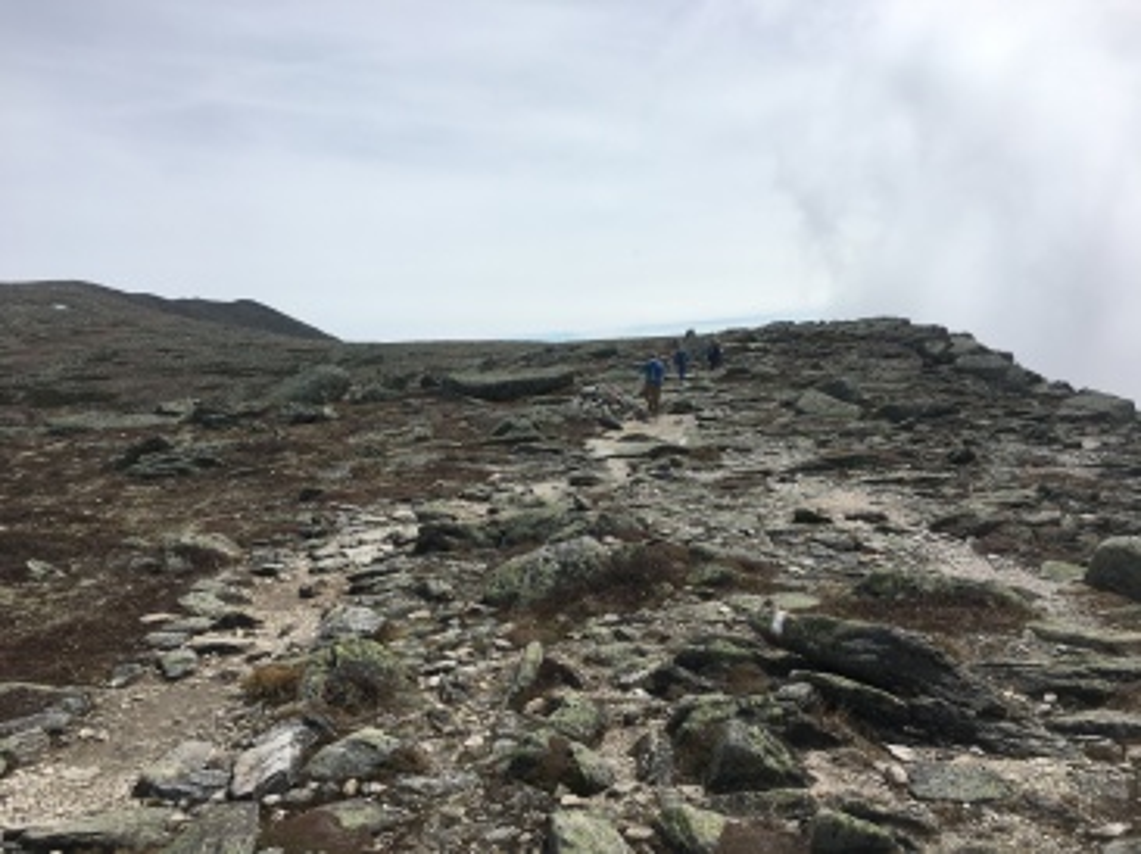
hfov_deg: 61.7
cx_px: 570
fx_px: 955
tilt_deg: -1.3
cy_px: 427
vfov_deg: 48.2
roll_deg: +1.1
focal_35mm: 29
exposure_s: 1/2849
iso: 25
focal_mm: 4.15
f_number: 2.2
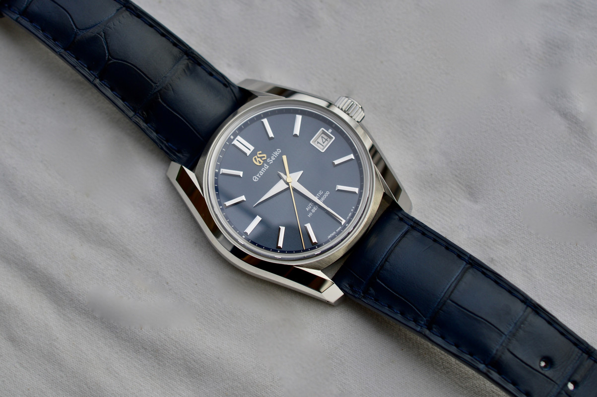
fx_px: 994
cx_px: 298
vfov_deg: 22.6
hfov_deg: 33.4
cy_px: 198
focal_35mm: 60
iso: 100
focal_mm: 40
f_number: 5.6
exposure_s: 1/125
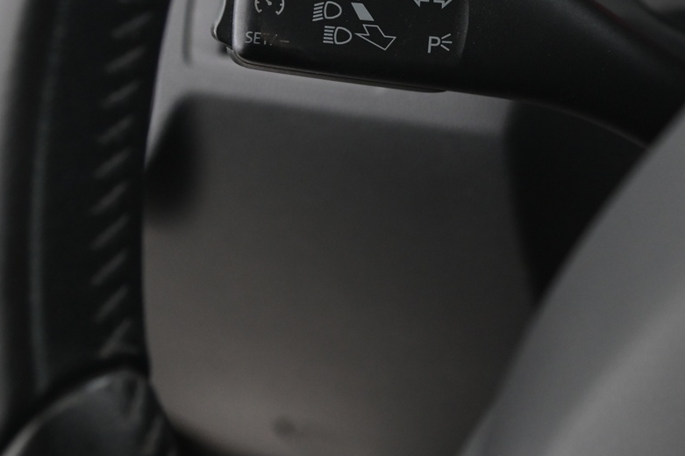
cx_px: 527
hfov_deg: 19.5
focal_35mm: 104
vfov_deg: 13.0
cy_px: 33
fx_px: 1977
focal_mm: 50
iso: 2000
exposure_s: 1/10
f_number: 4.5
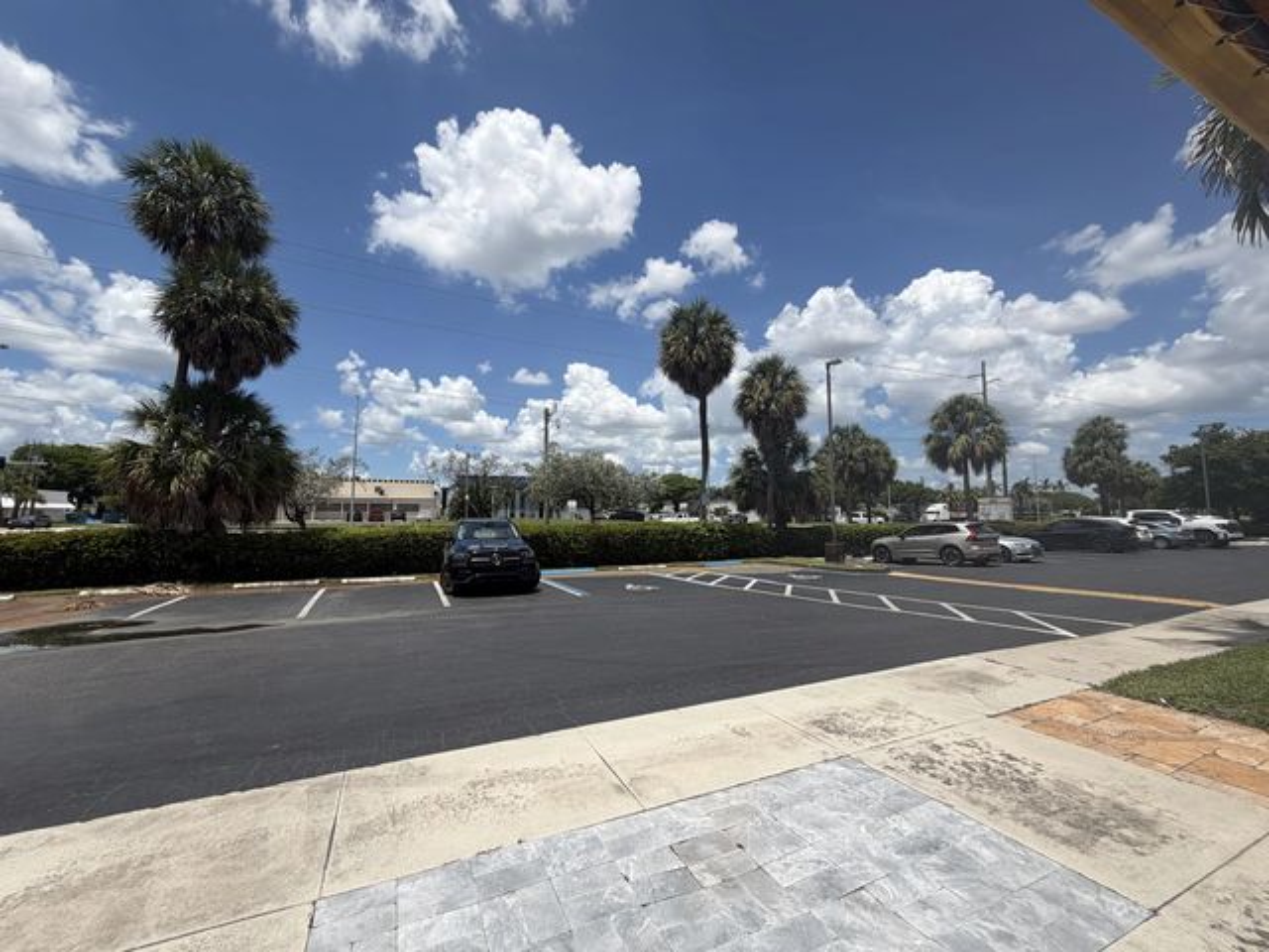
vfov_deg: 85.7
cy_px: 476
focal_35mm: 14
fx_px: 513
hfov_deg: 102.1
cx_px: 634
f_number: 2.2
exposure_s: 1/1431
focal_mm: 2.22
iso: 20
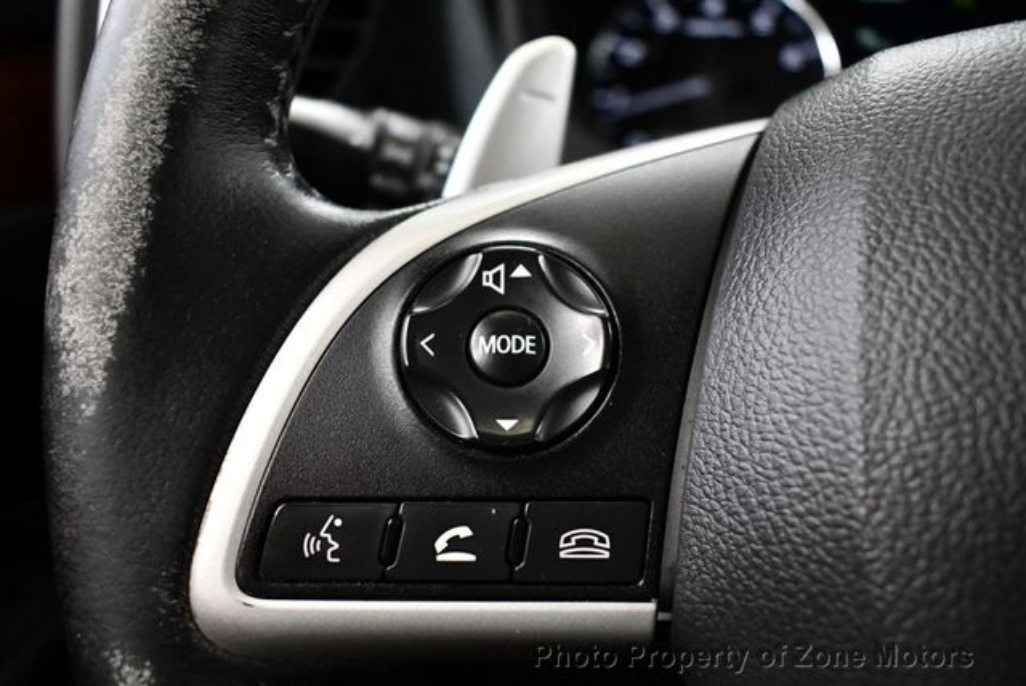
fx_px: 1027
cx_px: 513
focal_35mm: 36
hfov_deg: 53.1
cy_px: 343
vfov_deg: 36.9
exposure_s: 1/125
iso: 3200
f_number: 3.5
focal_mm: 18
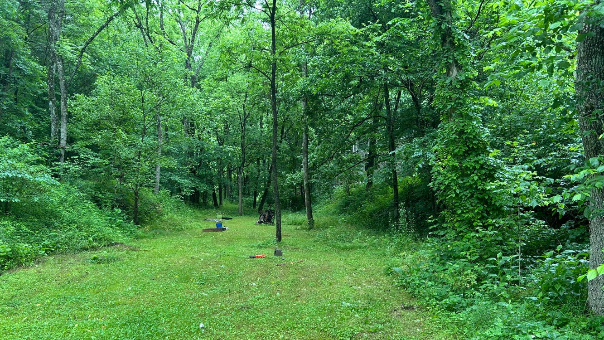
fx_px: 464
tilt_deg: -3.3
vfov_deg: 39.7
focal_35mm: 29
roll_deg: +1.9
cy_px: 226
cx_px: 296
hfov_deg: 66.1
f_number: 1.5
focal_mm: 5.7
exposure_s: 1/121
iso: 40
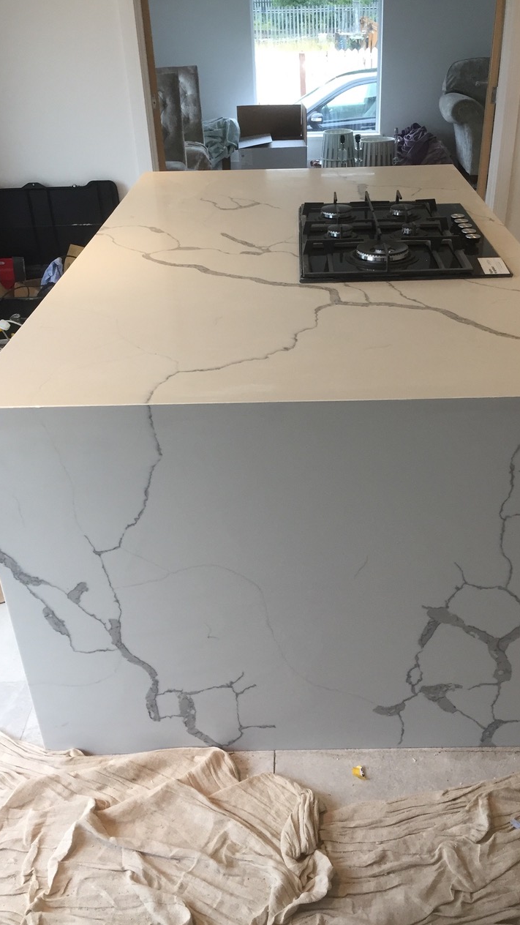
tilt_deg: -29.5
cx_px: 300
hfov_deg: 36.6
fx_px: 784
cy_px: 461
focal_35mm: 32
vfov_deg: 61.0
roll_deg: +3.3
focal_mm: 4.15
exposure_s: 1/33
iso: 50
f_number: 2.2
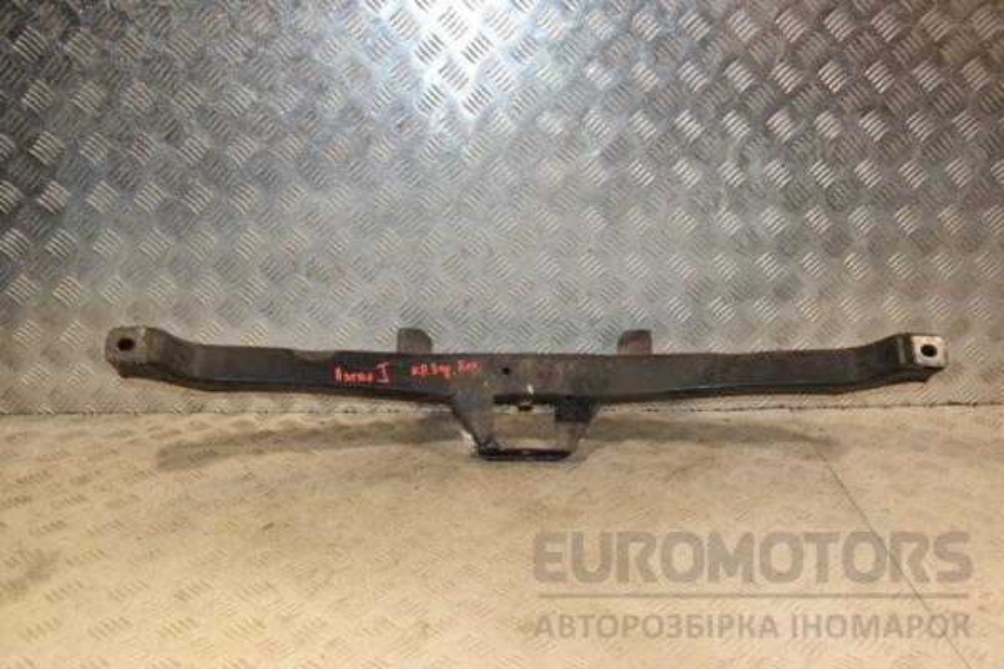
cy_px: 334
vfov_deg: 35.5
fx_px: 1046
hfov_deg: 51.3
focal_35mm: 38
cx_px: 502
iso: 800
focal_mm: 25
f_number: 6.3
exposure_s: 1/200
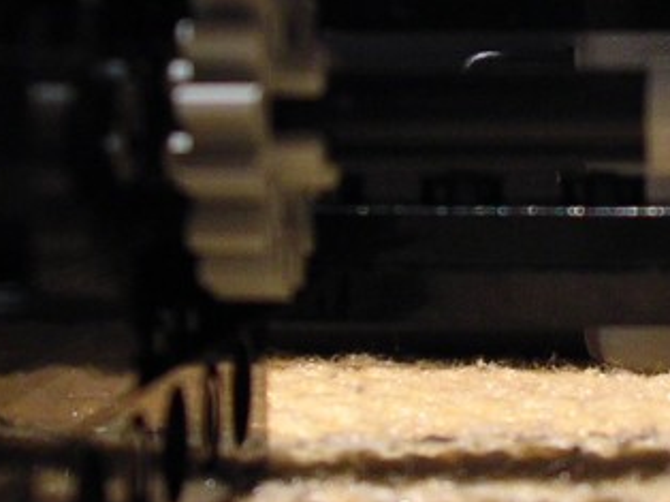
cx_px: 657
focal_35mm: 124
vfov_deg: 11.8
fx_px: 2398
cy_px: 32
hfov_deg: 15.6
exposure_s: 1/3.7
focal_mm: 5.8
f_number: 2.8
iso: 164
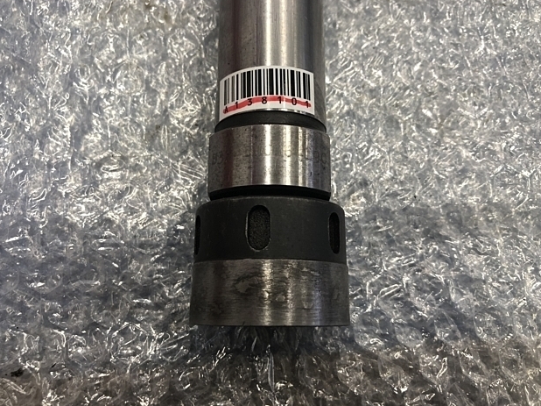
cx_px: 268
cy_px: 201
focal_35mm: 29
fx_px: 453
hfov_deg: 61.7
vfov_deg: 48.2
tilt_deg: -78.9
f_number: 1.8
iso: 40
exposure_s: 1/24
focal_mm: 3.99
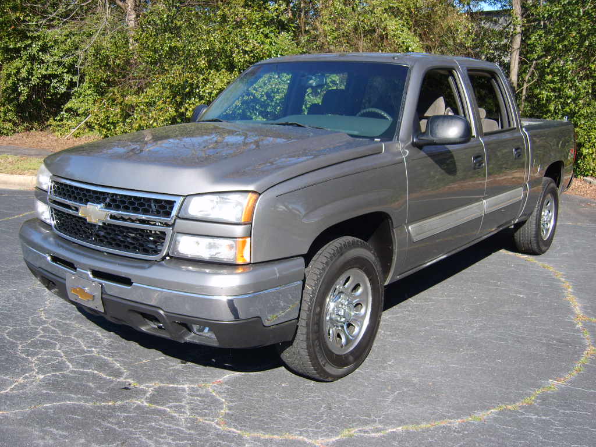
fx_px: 603
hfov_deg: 52.6
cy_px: 224
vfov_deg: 40.7
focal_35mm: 35
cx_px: 298
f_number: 2.8
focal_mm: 7.4
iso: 50
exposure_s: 1/750
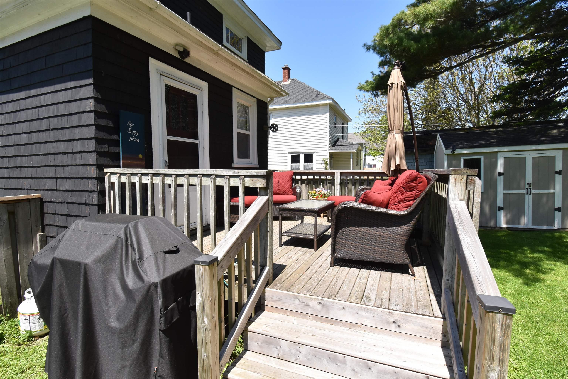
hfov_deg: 95.0
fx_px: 260
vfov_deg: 72.1
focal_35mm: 16
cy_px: 190
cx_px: 284
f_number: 9.5
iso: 400
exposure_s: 1/350
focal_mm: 11
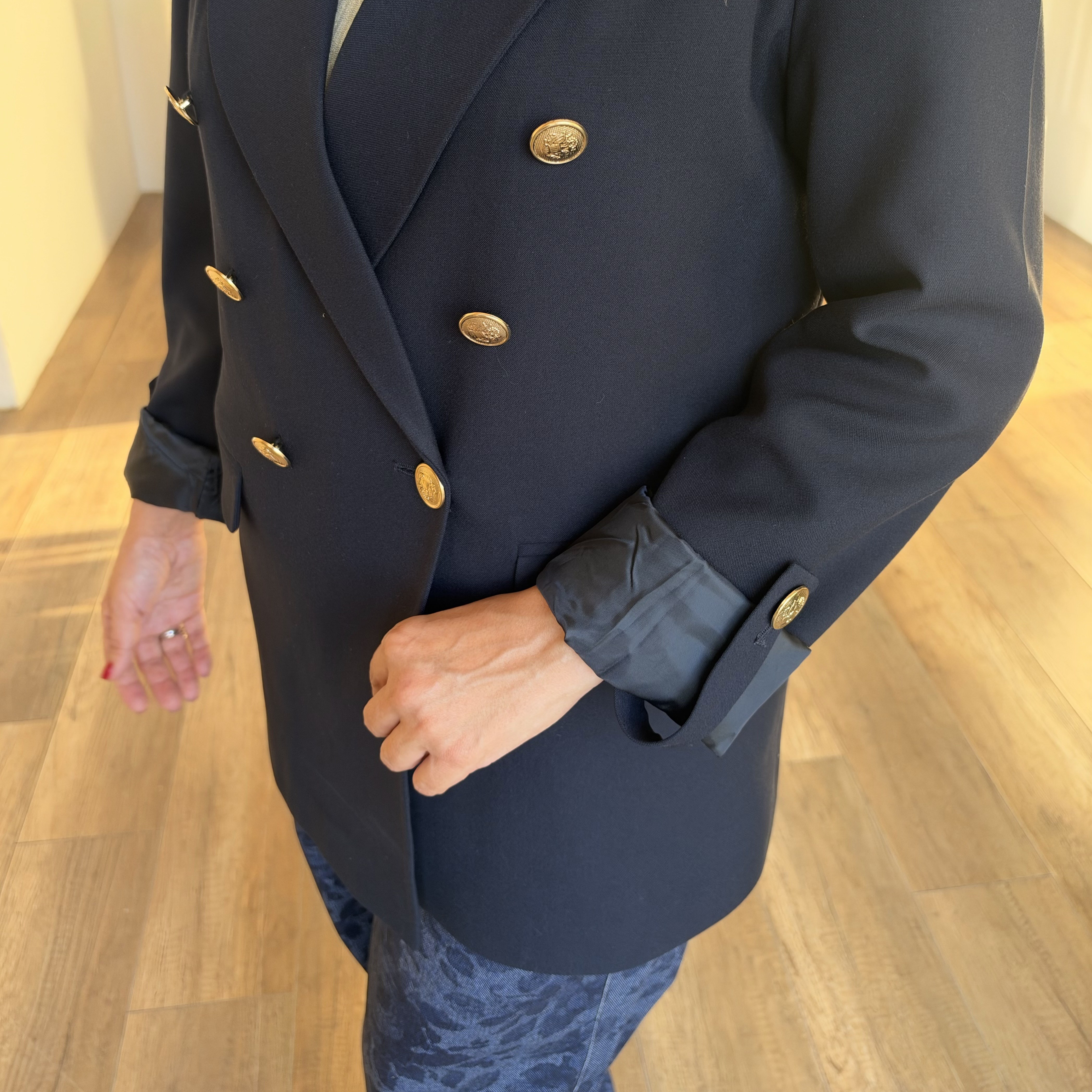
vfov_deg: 54.4
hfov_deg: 55.6
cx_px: 534
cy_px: 356
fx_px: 1035
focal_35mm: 29
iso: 400
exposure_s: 1/121
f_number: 1.8
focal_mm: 6.93
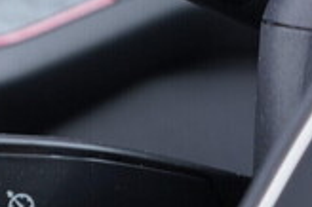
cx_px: 13
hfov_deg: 16.6
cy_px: -20
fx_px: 1048
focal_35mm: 121
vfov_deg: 11.2
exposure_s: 1/40
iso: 200
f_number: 2.8
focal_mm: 24
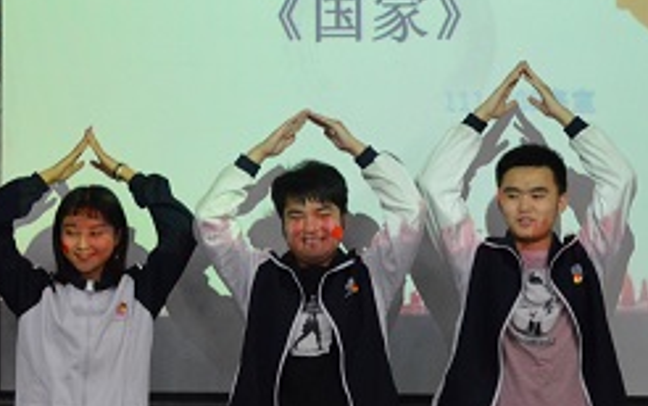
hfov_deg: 12.4
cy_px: 66
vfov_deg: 7.9
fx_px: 2915
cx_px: -84
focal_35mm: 165
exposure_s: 1/125
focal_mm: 38
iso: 1600
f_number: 4.5
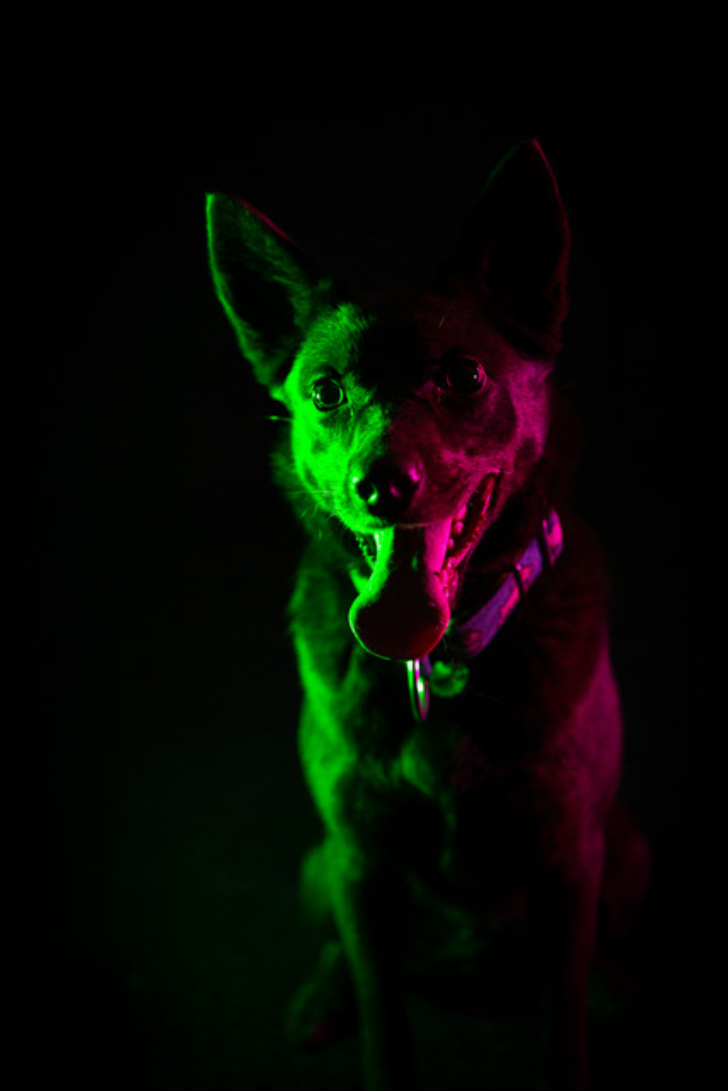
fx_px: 1364
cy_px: 546
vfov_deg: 43.6
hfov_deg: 29.9
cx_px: 364
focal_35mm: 45
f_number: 1.6
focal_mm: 30
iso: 1000
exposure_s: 1/160
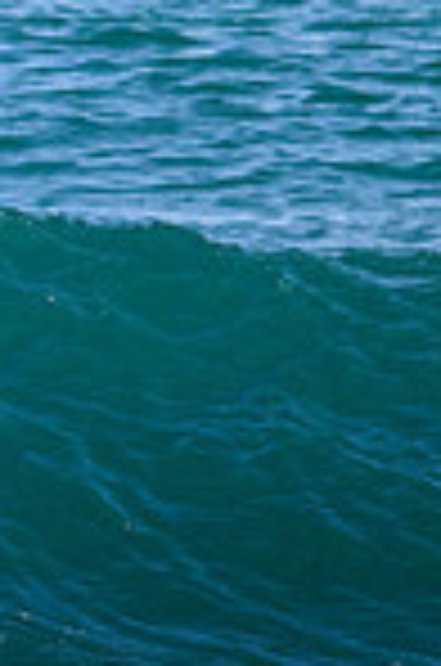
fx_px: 29739
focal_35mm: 1611
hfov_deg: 0.8
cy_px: 214
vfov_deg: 1.3
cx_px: -729
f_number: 10
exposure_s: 1/2000
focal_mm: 410
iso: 2500
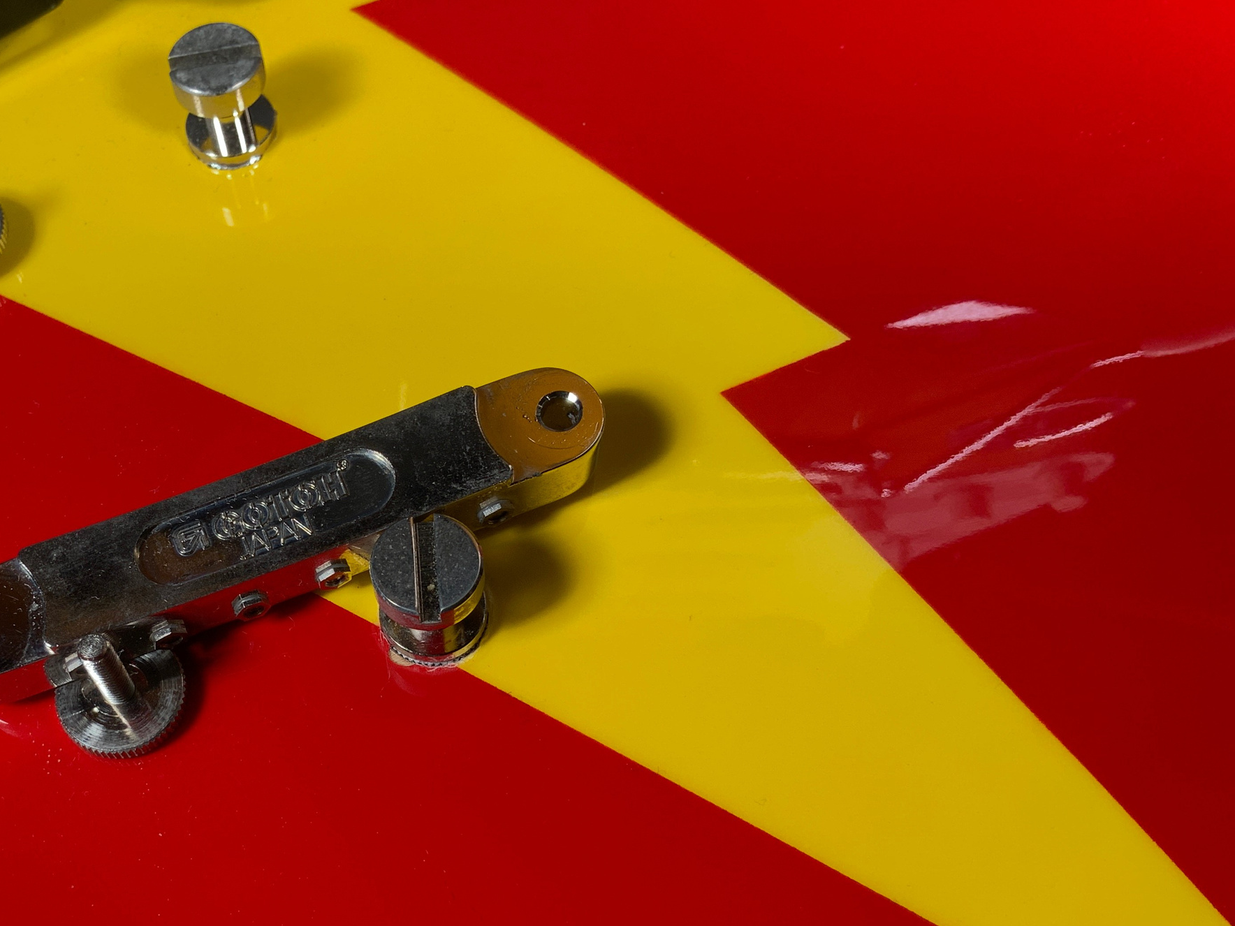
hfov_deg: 43.6
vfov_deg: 34.0
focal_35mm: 42
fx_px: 1498
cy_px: 620
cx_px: 342
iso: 32
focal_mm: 3
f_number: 1.8
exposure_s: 1/104
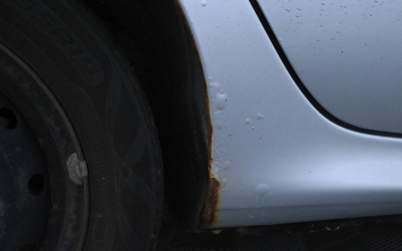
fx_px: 456
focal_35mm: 42
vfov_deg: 30.6
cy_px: 159
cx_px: 233
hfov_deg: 47.4
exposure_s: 1/500
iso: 10000
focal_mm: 21
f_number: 4
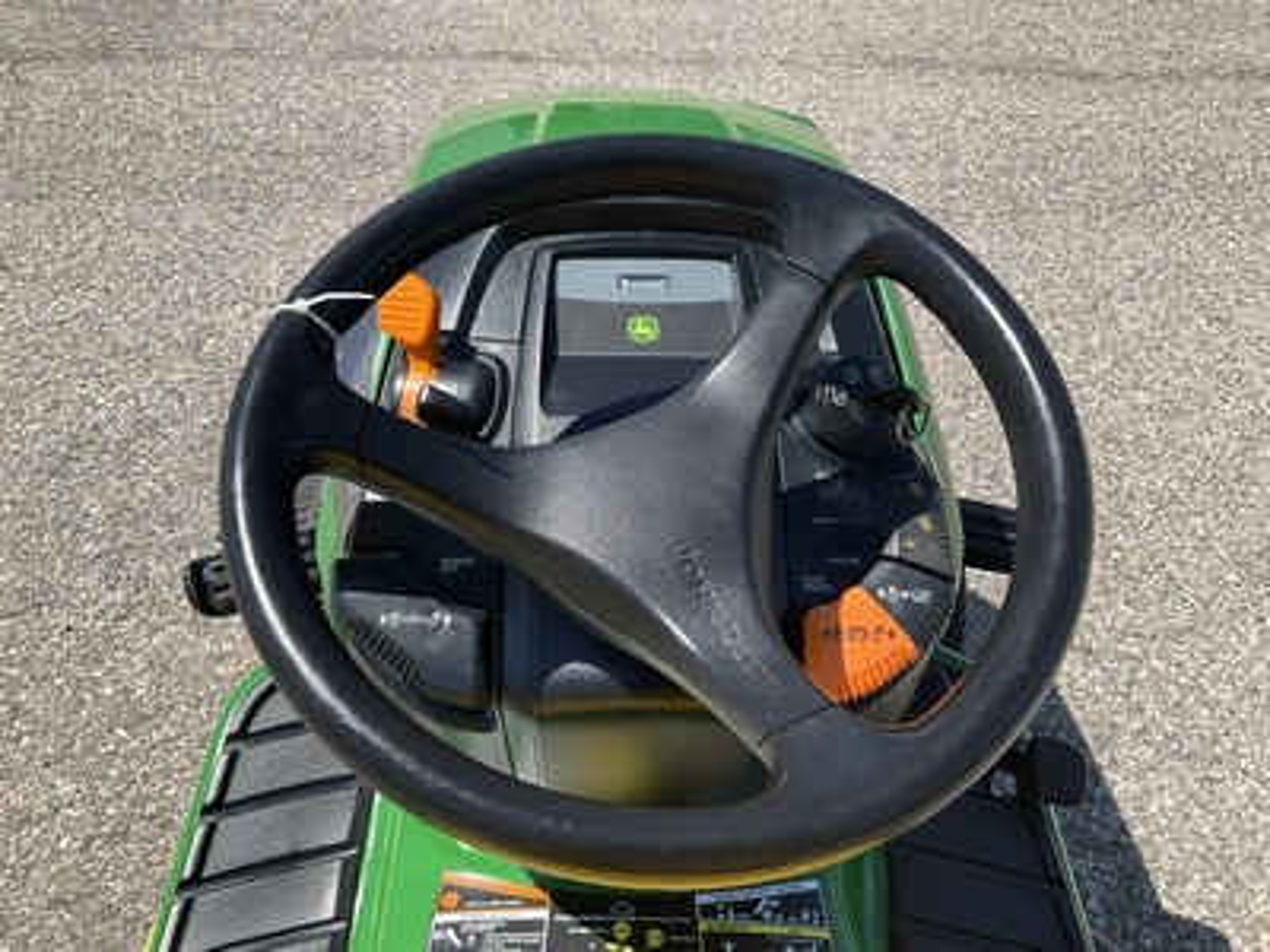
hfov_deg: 61.7
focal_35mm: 29
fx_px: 1064
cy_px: 476
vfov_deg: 48.2
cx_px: 635
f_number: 1.8
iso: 25
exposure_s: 1/1377
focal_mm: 3
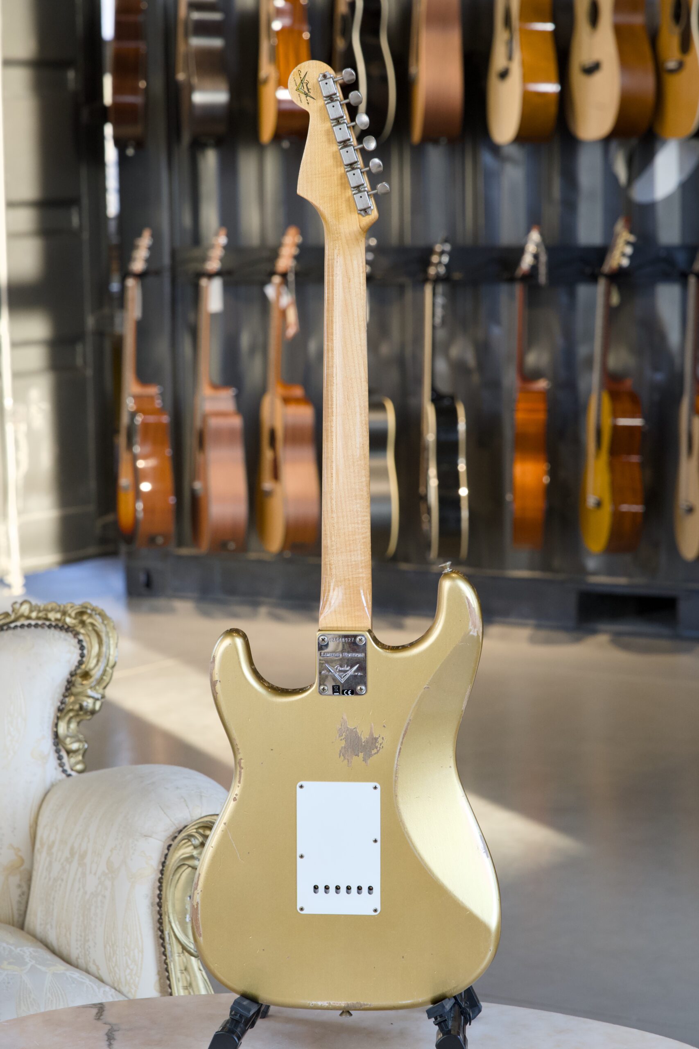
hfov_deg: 13.0
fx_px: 3057
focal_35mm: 105
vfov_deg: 19.5
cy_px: 524
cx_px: 350
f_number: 8
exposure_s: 1/80
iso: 3200
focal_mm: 105
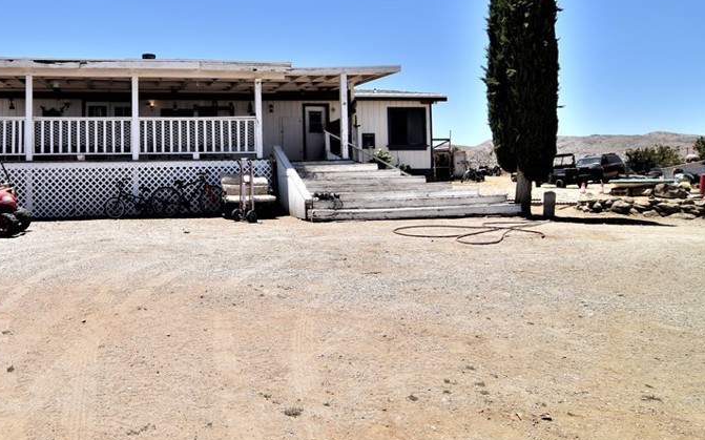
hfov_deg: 63.8
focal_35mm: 28
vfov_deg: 44.0
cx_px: 205
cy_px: 157
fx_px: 538
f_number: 8
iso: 100
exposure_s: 1/200
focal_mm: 12
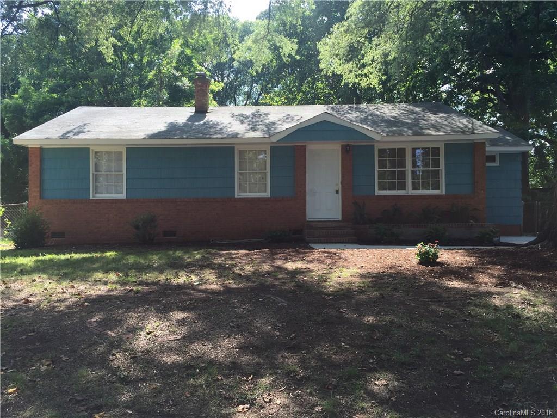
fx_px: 467
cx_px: 278
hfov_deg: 61.7
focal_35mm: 29
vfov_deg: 48.2
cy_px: 209
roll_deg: -0.6
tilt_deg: -0.1
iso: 32
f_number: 2.2
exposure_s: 1/316
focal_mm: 4.15
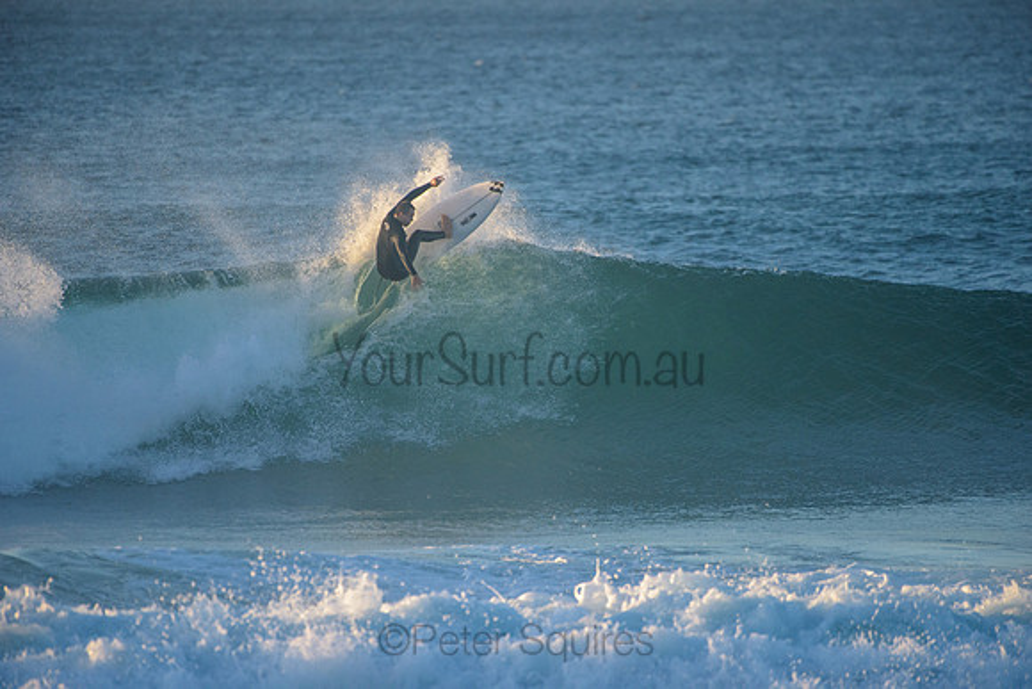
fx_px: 14336
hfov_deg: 4.1
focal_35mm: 500
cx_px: 516
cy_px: 344
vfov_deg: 2.8
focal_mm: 500
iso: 1250
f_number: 5.6
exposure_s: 1/2500
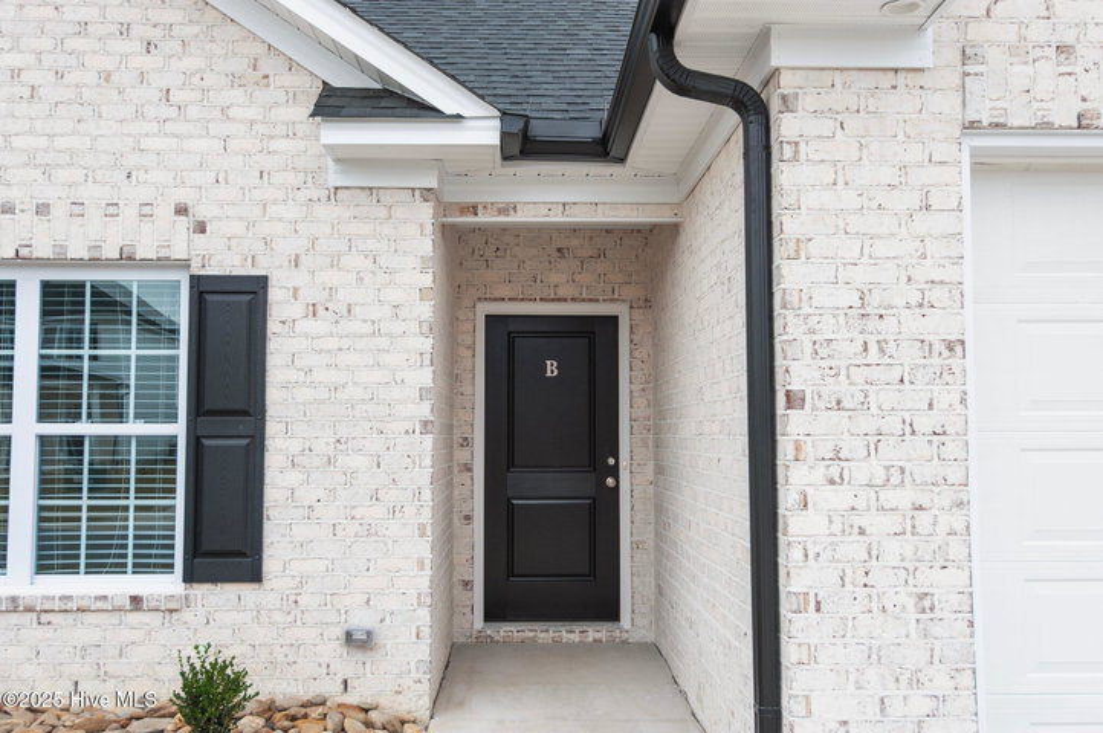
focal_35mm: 35
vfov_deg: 37.8
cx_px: 552
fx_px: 1071
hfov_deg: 54.5
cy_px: 366
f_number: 5.6
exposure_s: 1/125
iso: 400
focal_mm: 35
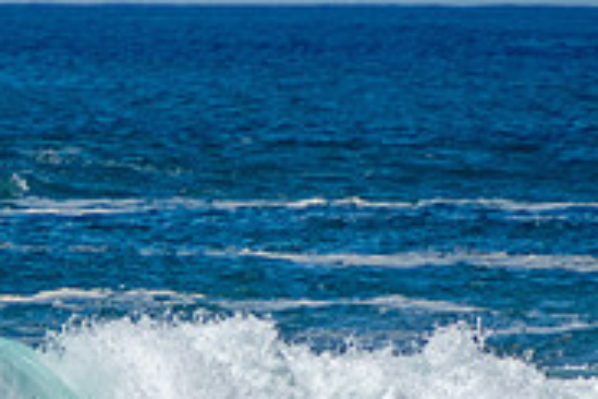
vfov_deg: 0.7
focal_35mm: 1944
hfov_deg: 1.1
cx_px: -3
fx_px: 32289
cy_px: 424
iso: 320
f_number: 5.6
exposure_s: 1/2000
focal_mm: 400
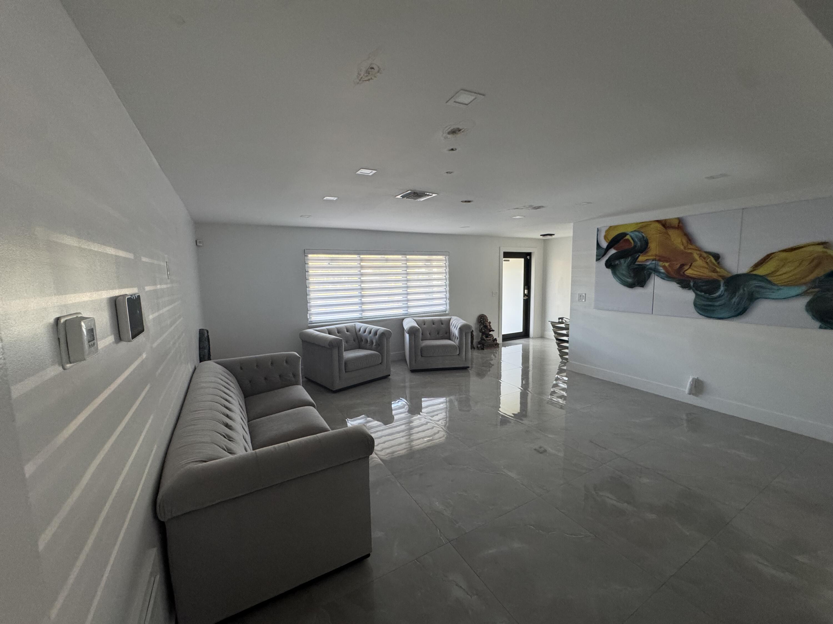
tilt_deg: -6.8
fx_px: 337
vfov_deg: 85.7
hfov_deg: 102.1
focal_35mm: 14
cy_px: 312
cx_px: 416
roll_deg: +1.1
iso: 320
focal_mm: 2.22
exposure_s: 1/60
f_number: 2.2
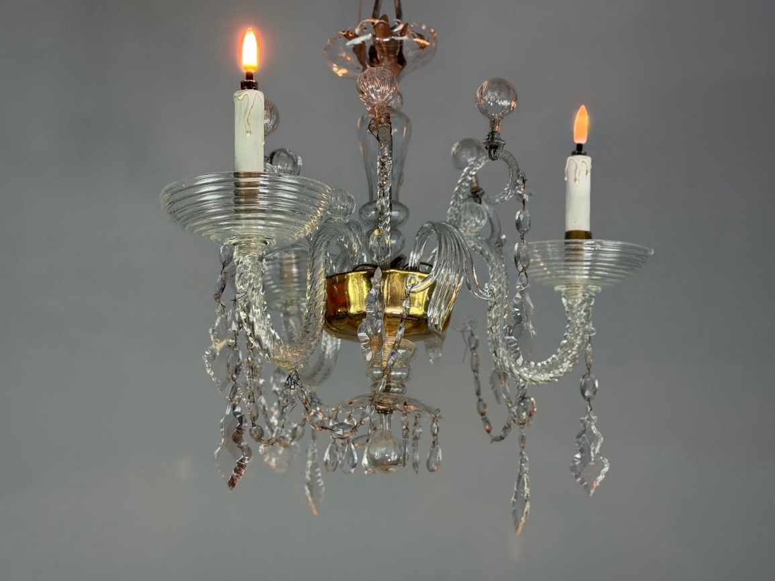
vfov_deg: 30.3
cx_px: 388
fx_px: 1075
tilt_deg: +9.8
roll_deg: -0.9
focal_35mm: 48
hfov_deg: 39.7
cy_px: 290
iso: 160
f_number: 1.78
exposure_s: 1/100
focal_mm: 6.76
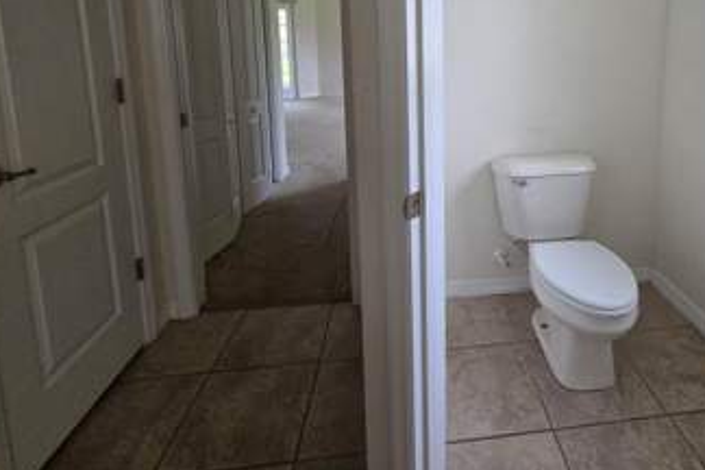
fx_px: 392
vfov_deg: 58.0
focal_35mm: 20
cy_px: 104
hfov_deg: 81.8
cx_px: 457
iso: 320
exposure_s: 1/359
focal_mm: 2.2
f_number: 2.2
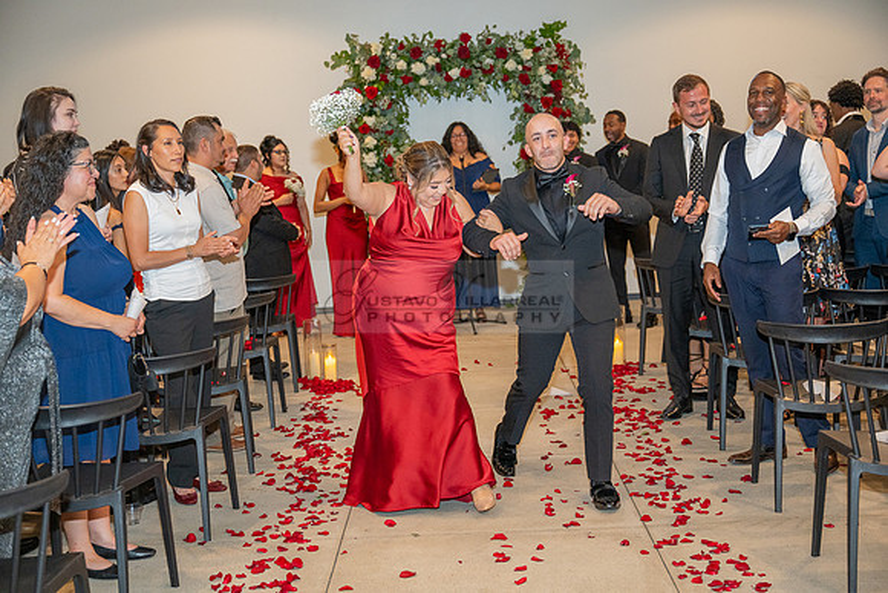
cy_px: 296
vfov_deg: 27.5
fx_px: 1209
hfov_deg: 40.3
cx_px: 444
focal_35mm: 49
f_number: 3.5
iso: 1250
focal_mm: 49
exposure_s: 1/200
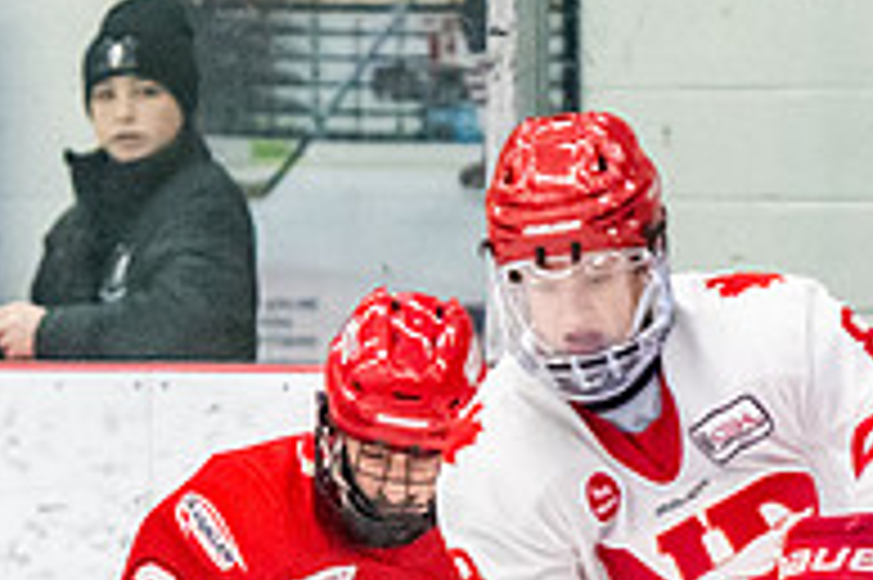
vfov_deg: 2.2
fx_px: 15143
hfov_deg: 3.3
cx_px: 751
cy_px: 915
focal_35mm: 625
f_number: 2.8
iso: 4000
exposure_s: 1/800
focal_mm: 125
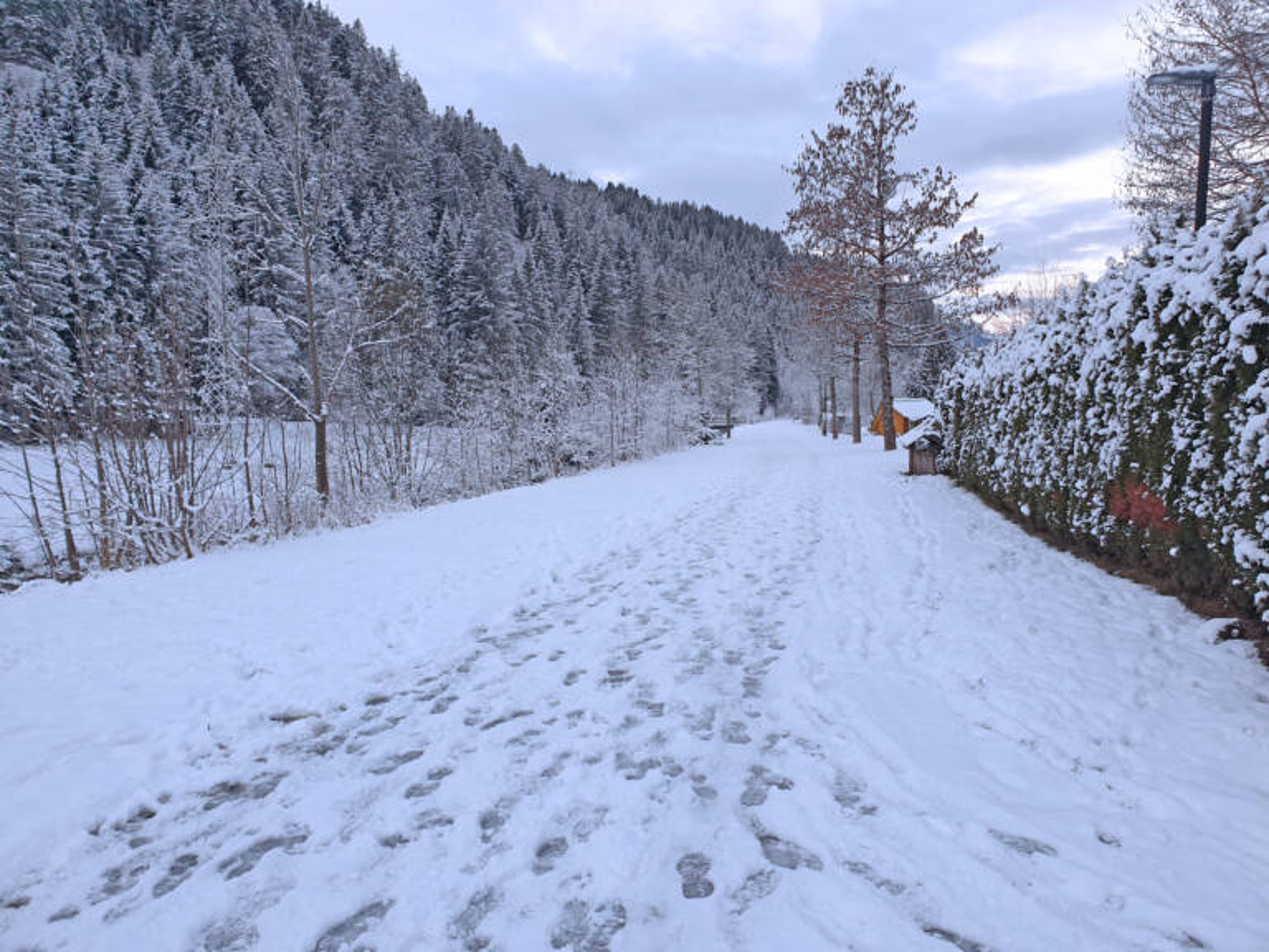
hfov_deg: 67.3
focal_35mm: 26
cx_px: 634
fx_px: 953
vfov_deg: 53.1
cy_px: 476
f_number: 2.4
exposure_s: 1/50
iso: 64
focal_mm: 4.3
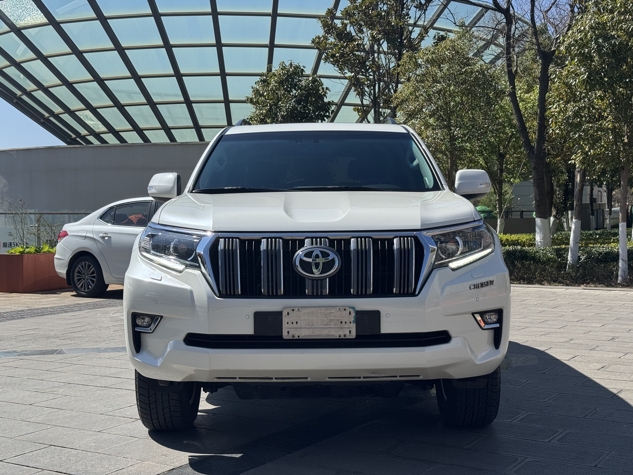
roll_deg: +0.8
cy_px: 238
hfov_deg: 39.7
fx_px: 878
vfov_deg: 30.3
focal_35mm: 48
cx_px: 316
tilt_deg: -1.2
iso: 64
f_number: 1.78
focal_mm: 6.76
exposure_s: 1/4608
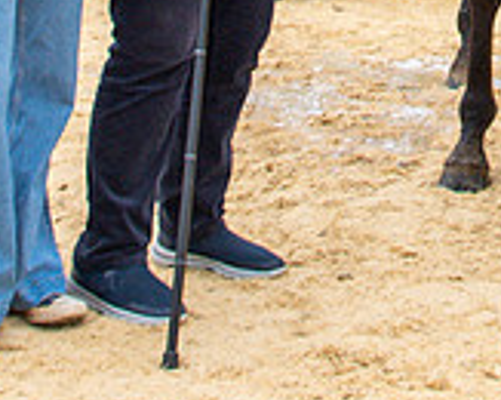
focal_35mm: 189
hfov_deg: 10.1
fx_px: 2799
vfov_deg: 7.7
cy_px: -486
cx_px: 549
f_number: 5.6
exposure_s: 1/640
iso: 400
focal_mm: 30
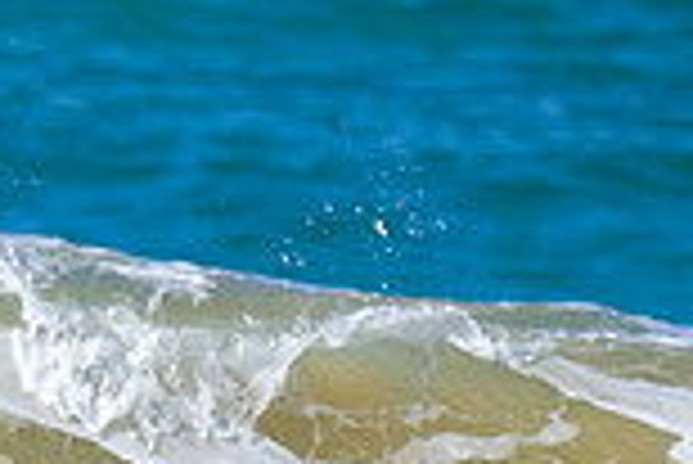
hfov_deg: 0.5
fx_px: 79865
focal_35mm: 4145
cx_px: -202
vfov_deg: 0.3
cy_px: 492
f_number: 6.3
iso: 360
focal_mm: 800
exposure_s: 1/2000
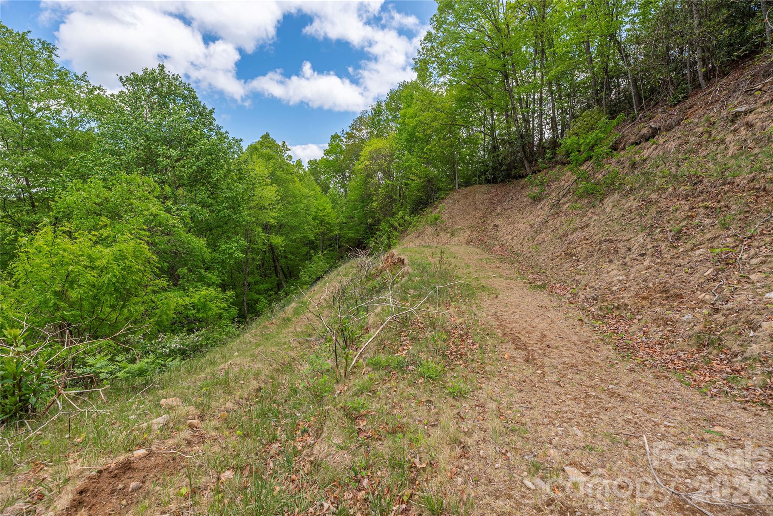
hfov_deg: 104.2
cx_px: 386
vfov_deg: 81.2
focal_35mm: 14
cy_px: 258
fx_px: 301
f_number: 7.1
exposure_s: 1/2500
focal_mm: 14
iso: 320
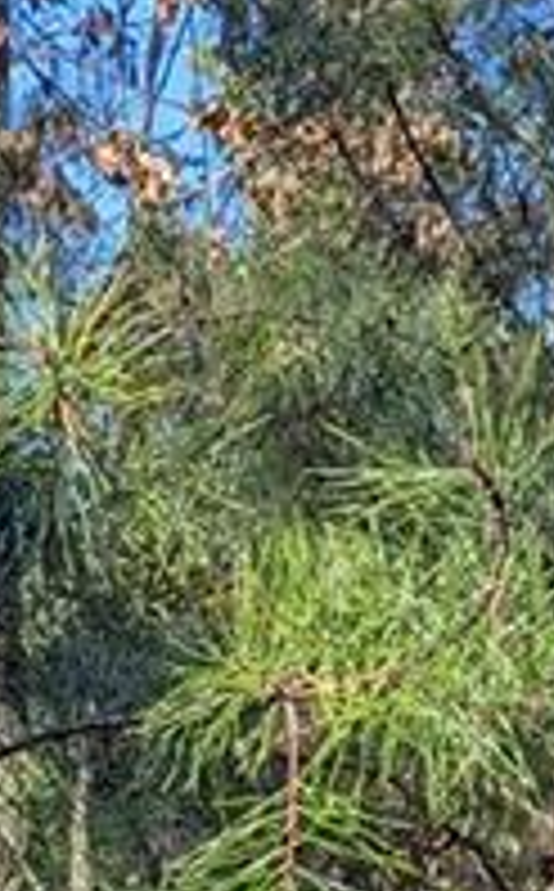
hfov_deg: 13.1
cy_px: 1714
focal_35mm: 99
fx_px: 2402
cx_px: 117
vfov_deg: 16.6
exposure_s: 1/384
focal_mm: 6.81
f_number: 1.85
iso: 41
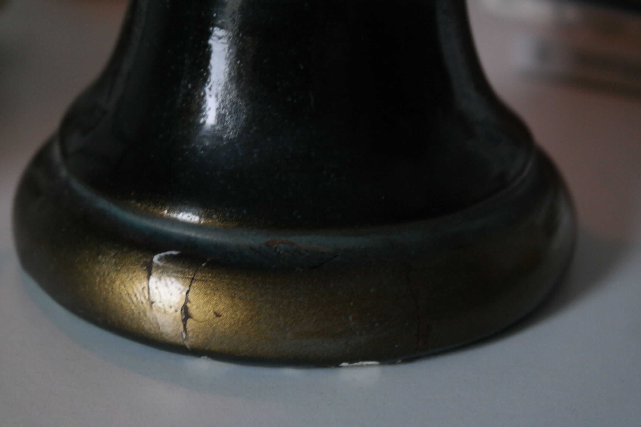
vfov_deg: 17.7
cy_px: 214
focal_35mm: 77
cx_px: 320
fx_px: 1371
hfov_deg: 26.3
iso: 1600
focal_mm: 50
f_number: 5.6
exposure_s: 1/30
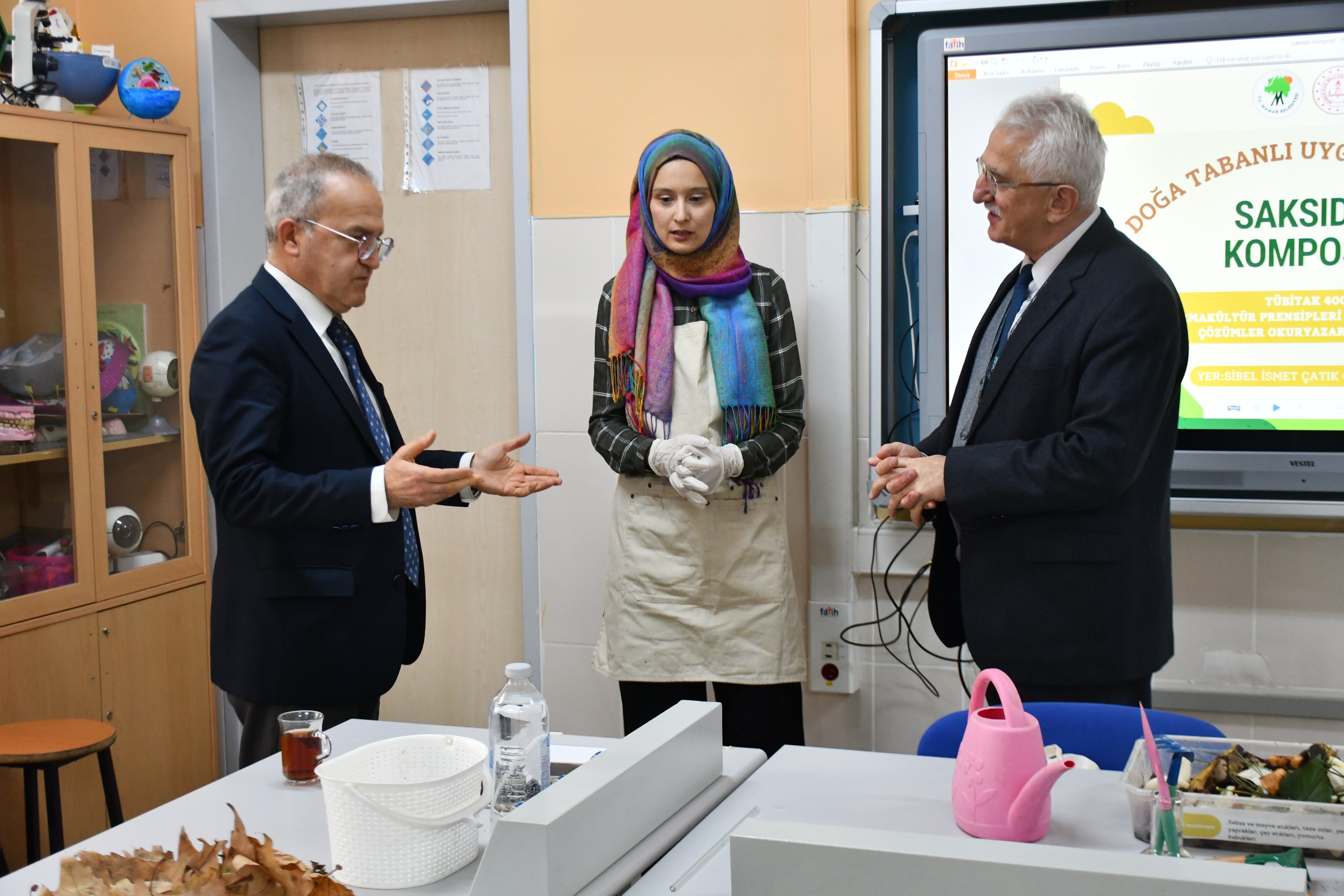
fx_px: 1792
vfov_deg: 28.1
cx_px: 672
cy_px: 448
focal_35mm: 48
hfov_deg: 41.1
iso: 1250
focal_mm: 32
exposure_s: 1/125
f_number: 4
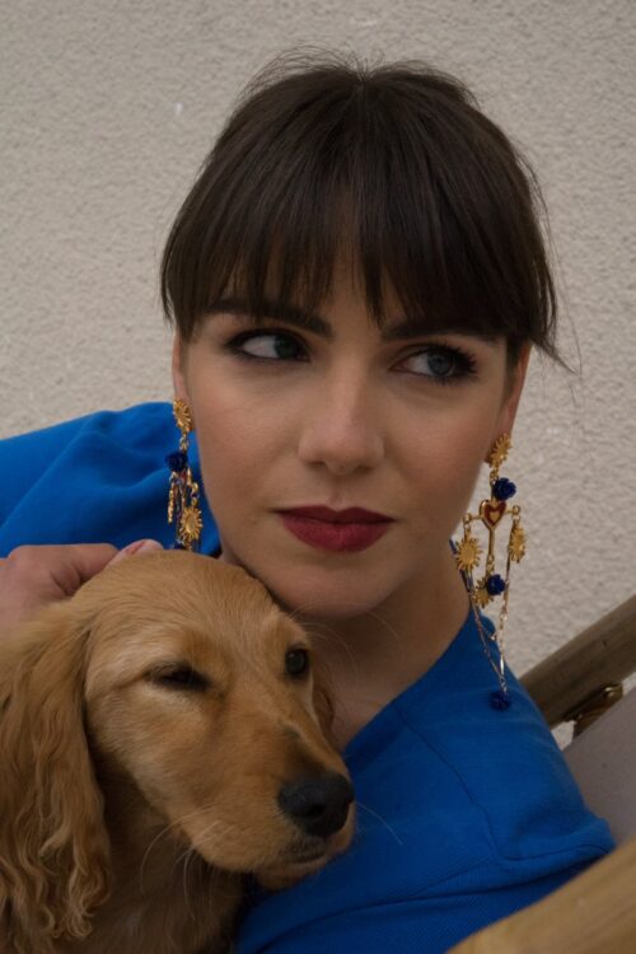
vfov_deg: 39.6
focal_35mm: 50
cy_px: 477
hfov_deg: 27.0
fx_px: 1325
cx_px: 318
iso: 4000
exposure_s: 1/800
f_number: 14
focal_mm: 50
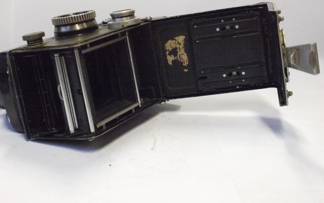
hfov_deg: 32.0
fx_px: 565
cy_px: 85
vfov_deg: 20.3
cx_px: 162
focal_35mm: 64
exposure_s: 1/100
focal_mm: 30
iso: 3200
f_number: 8
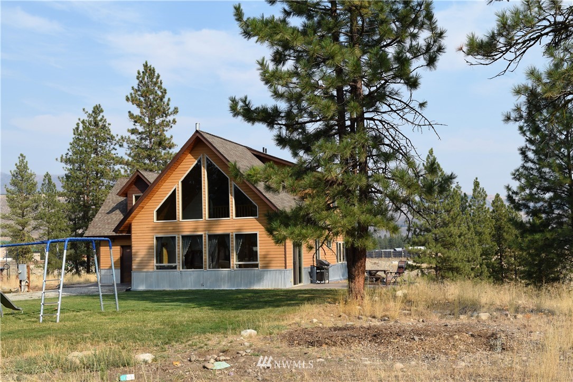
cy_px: 191
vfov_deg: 31.9
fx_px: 668
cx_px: 286
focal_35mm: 42
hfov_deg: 46.4
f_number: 9
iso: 200
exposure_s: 1/400
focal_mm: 28
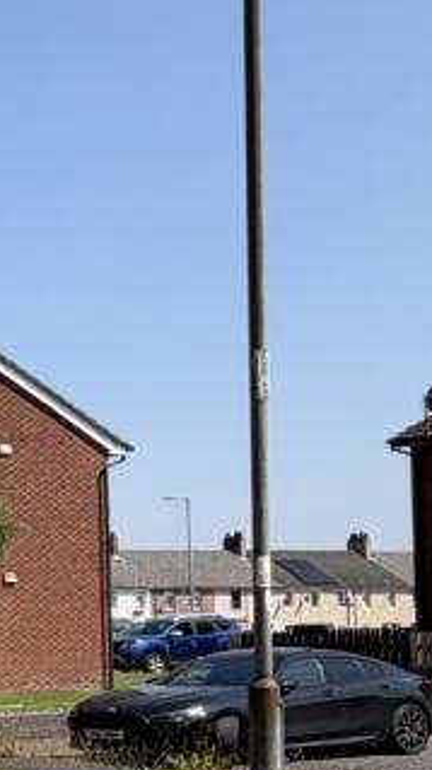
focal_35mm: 49
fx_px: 1000
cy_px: 497
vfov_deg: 41.7
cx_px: -775
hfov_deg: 12.6
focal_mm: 2.22
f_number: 2.2
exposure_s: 1/770
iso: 25
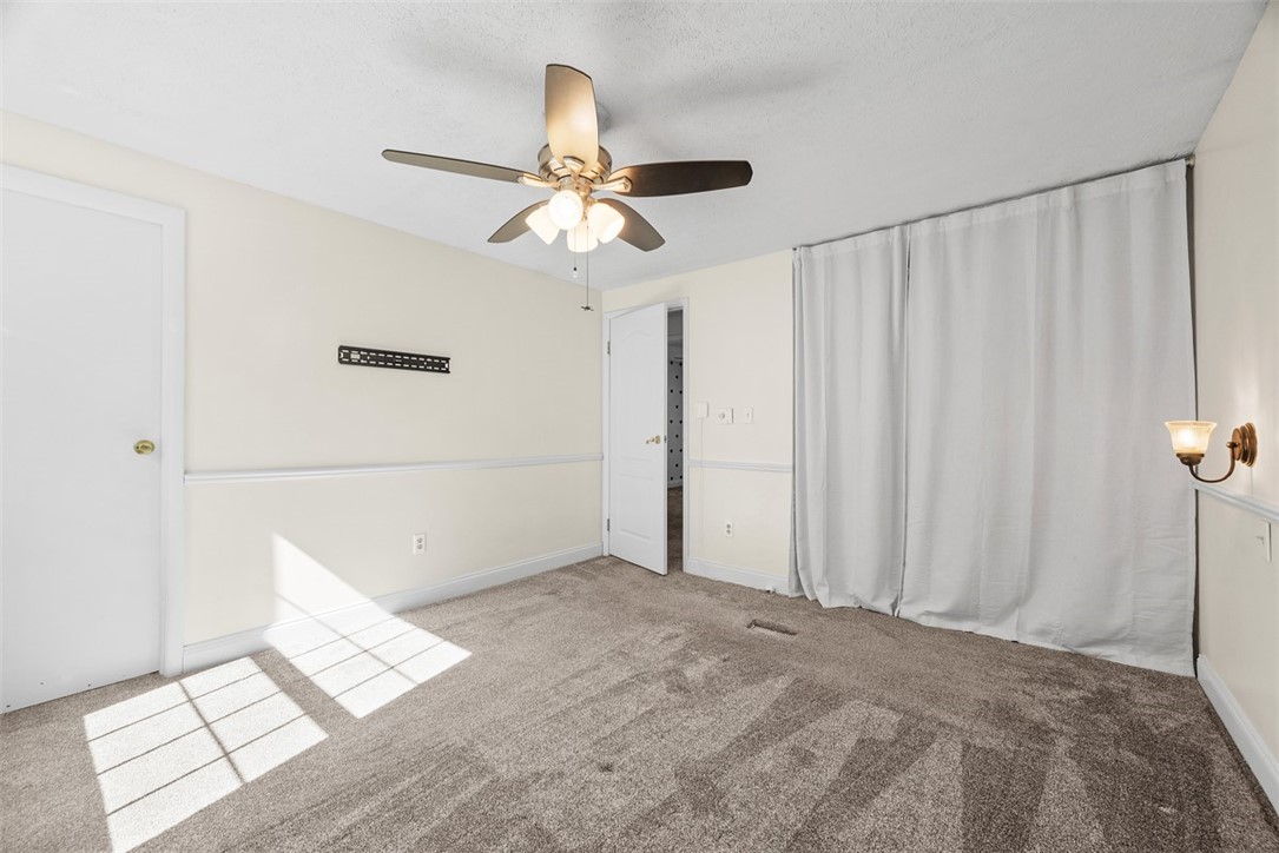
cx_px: 640
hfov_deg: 104.2
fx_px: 497
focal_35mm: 14
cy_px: 426
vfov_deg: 81.2
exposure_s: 1/15
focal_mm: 14
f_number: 8
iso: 400
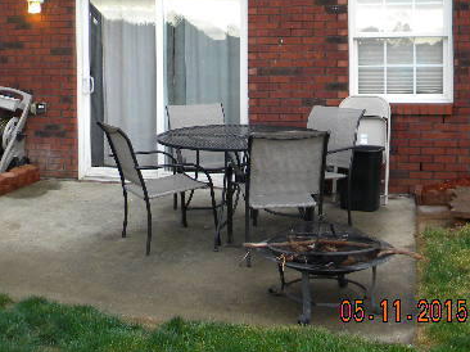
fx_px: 665
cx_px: 184
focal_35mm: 49
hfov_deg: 38.7
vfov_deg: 28.9
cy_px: 67
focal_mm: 5
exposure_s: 1/69.7
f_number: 3.5
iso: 80
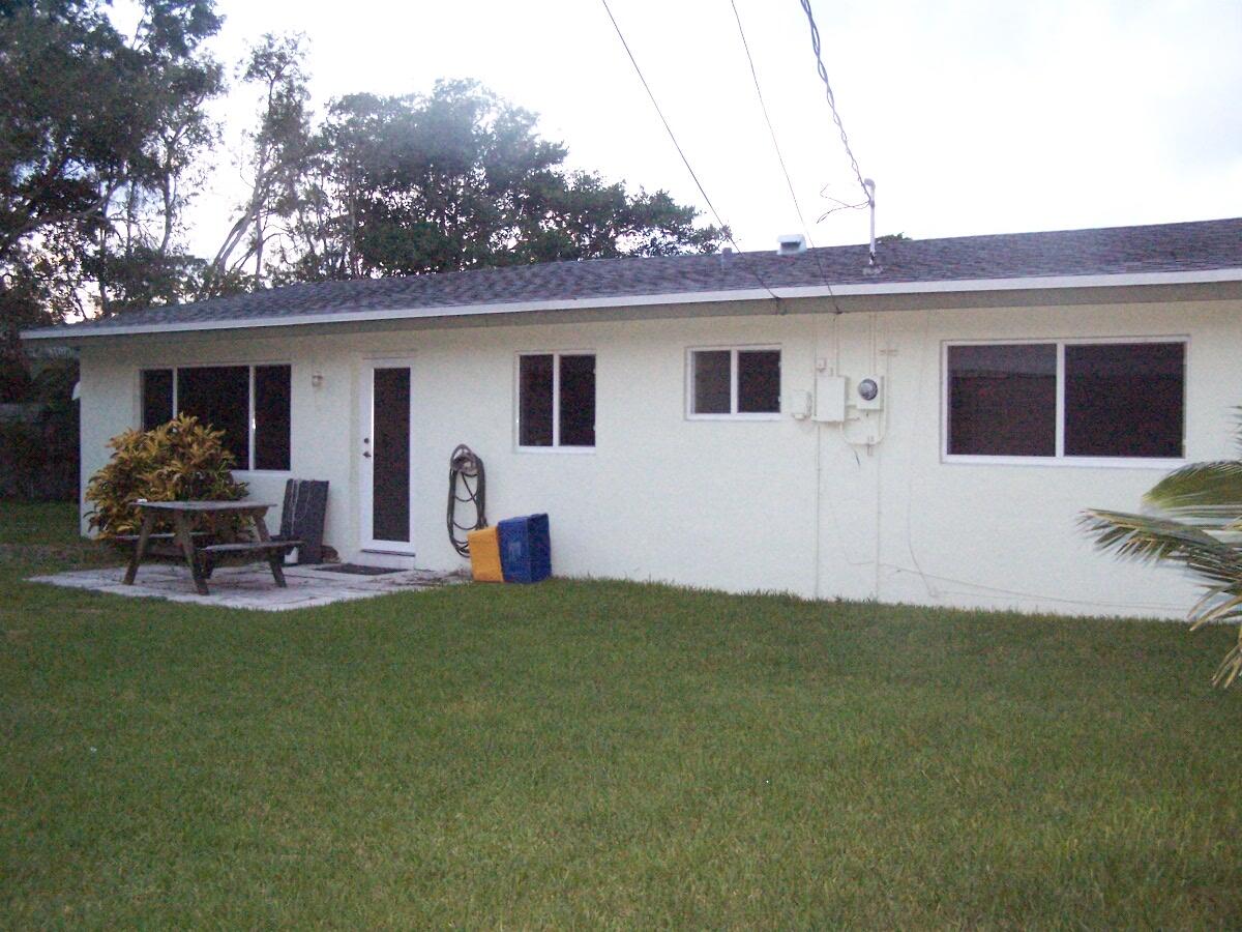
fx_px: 1363
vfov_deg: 37.7
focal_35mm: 38
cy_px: 466
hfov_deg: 49.0
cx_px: 621
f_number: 2.8
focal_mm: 6.3
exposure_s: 1/250
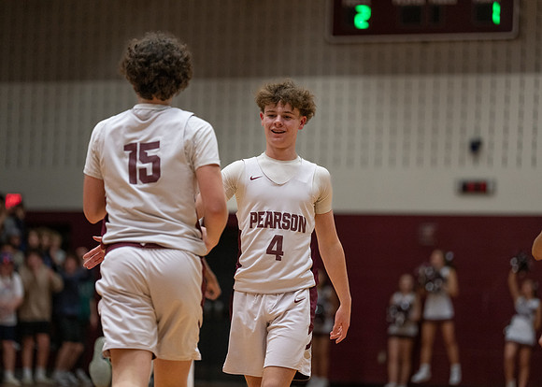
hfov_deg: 13.0
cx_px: 271
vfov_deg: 9.3
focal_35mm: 154
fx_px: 2371
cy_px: 194
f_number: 2.8
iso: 2500
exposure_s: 1/1000
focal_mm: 147
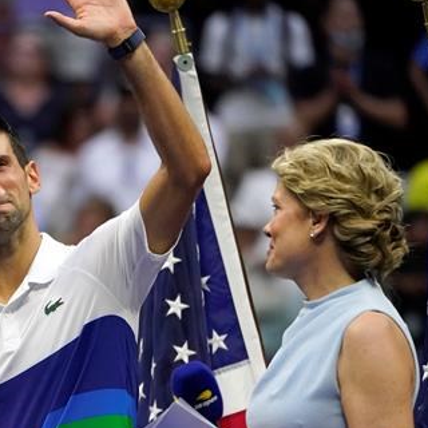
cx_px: 15
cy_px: 286
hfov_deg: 2.5
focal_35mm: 690
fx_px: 9652
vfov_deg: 2.5
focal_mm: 400
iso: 8000
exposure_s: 1/1799
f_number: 5.6
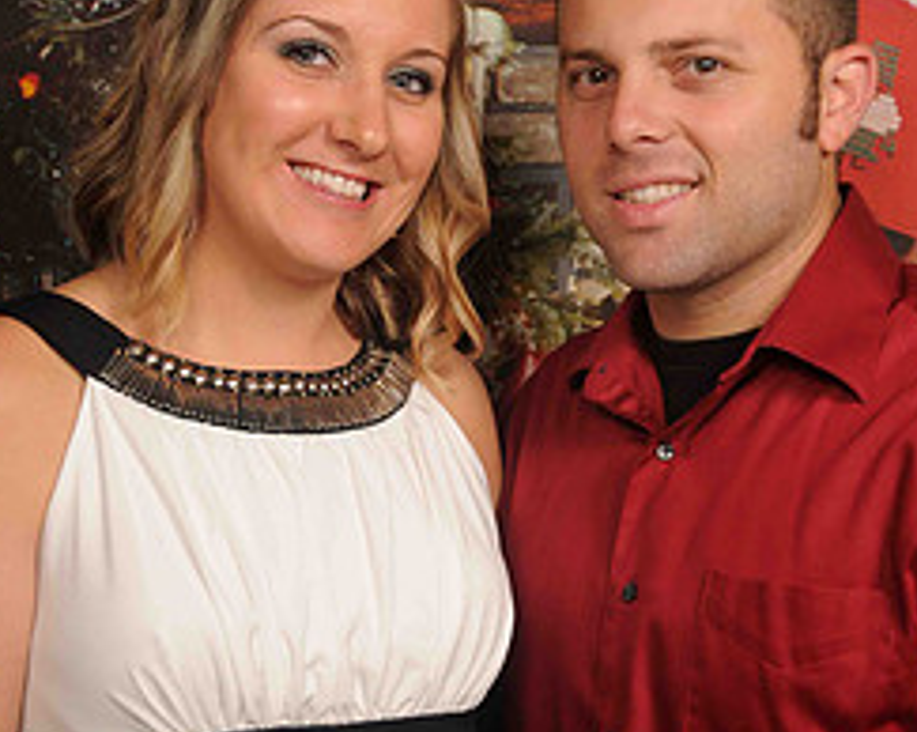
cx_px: 508
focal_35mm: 99
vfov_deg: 15.5
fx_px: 2685
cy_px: 392
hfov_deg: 19.4
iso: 200
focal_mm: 38
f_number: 5.6
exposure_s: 1/125
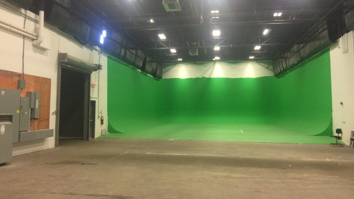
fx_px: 300
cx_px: 176
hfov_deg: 61.0
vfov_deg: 36.6
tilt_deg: +4.0
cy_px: 85
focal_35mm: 32
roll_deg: -0.6
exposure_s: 1/15
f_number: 2.2
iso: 40
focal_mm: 4.15
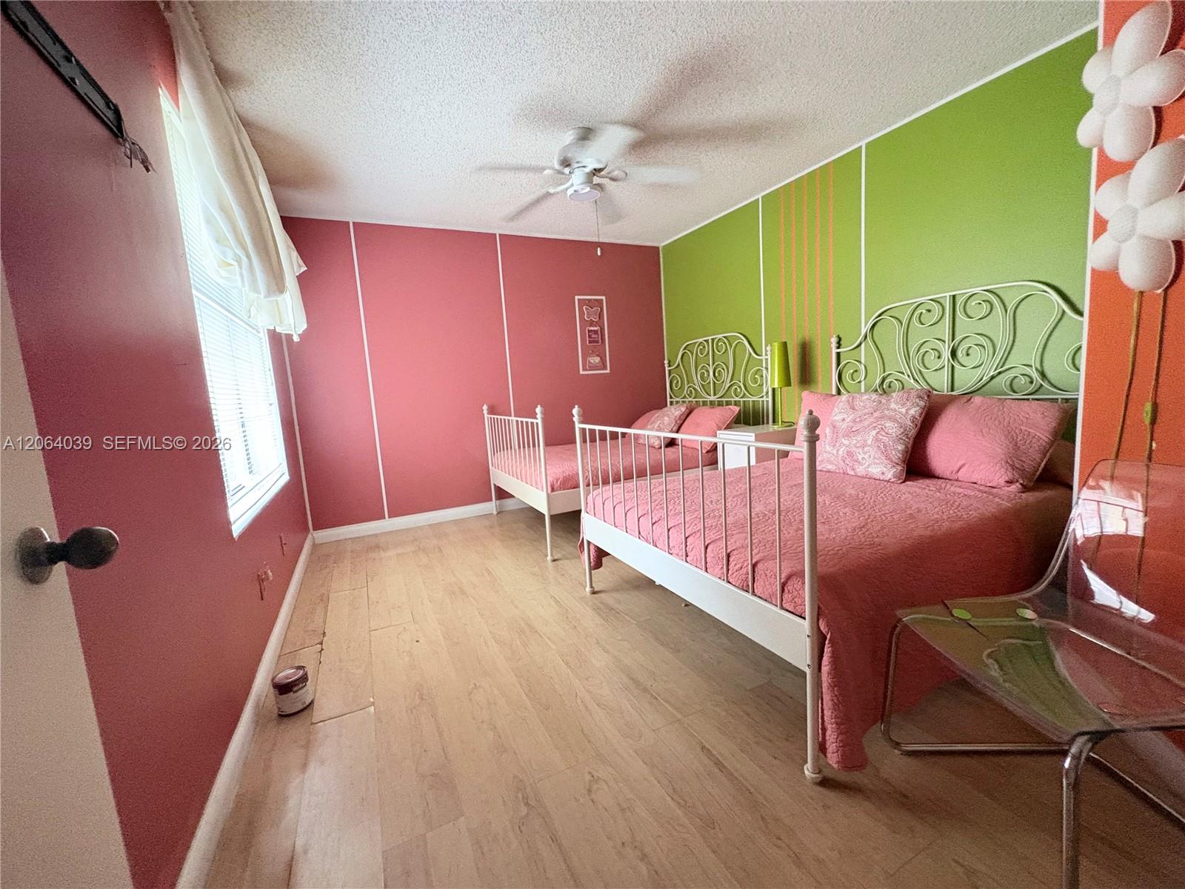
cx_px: 592
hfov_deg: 102.1
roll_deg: +3.5
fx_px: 479
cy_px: 444
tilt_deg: -6.5
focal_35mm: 14
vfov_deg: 85.7
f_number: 2.2
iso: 640
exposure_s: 1/60
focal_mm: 2.22
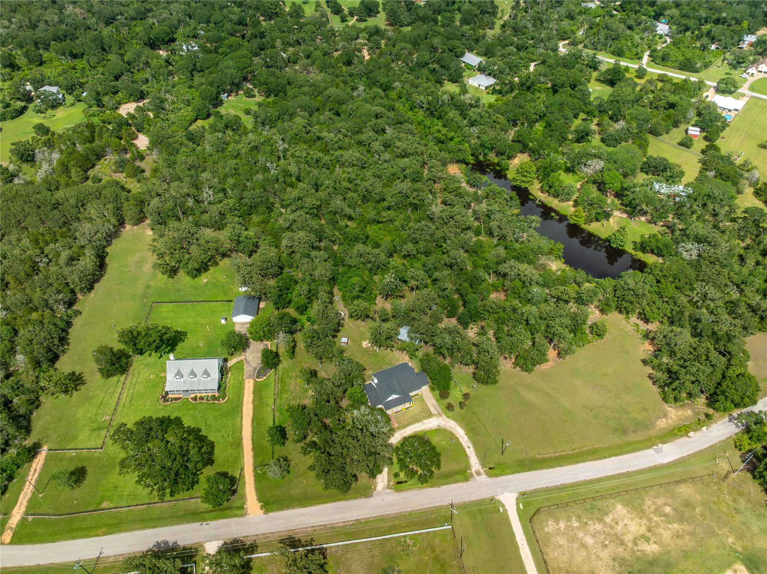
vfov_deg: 56.8
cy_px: 287
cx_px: 384
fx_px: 531
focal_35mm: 24
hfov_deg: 71.6
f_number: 6.3
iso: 200
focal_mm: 12.29
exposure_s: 1/1250
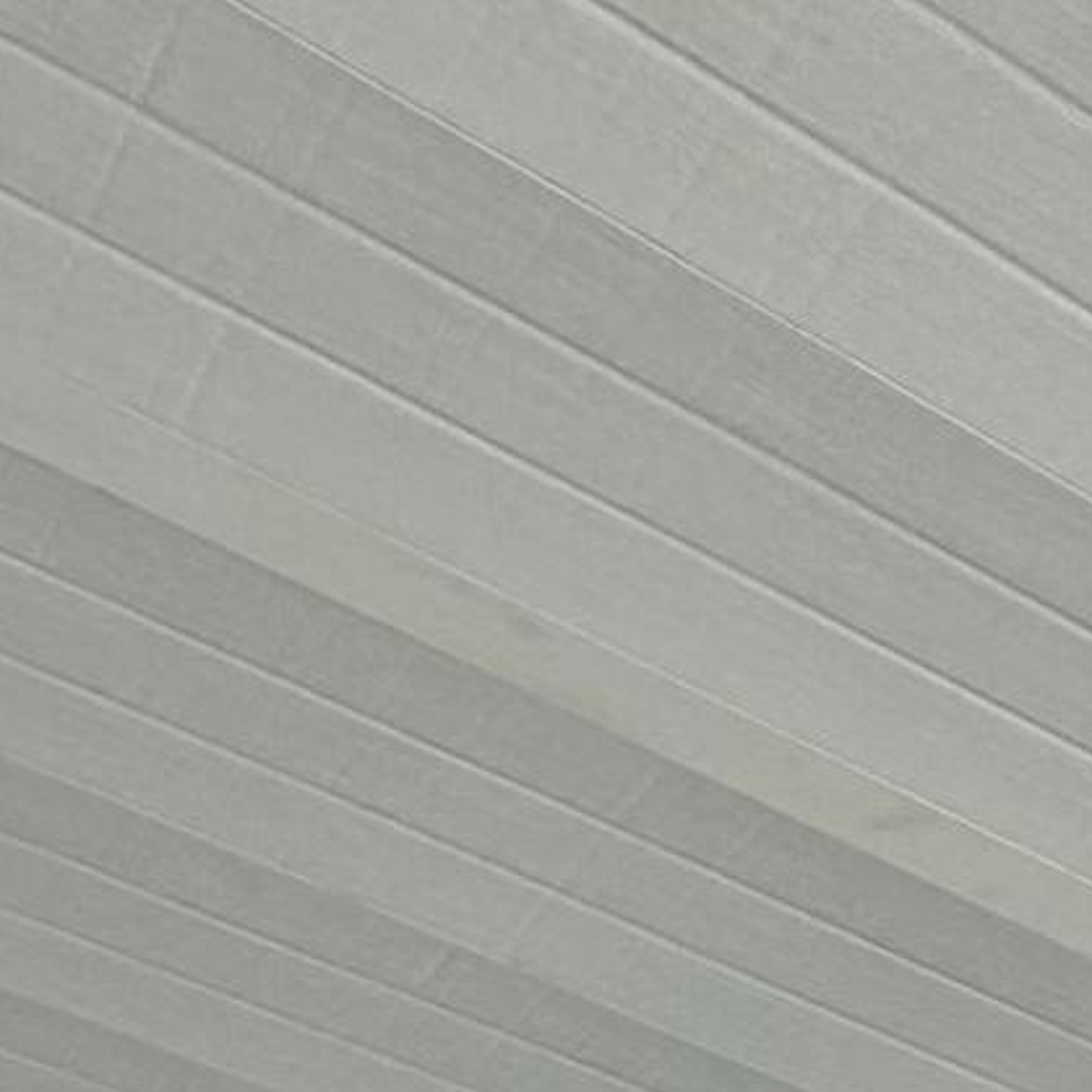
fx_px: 3034
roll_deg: -0.9
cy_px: 2627
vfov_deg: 14.1
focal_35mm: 85
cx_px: 1561
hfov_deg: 18.4
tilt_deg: +1.5
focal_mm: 2.22
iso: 64
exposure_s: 1/461
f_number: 2.2
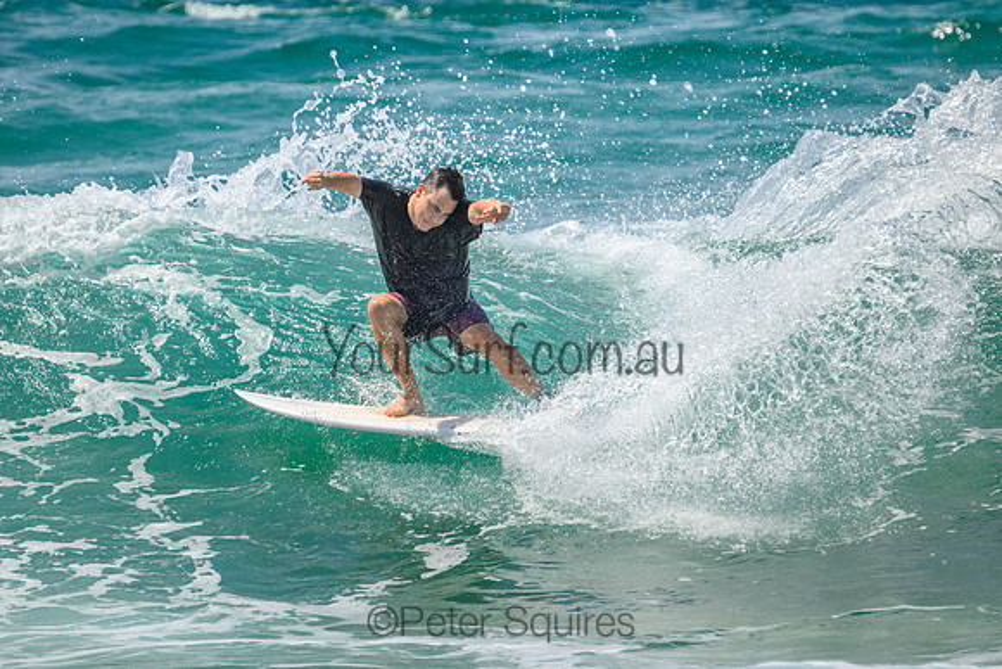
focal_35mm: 742
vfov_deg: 1.9
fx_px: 20657
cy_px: 295
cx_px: 463
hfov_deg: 2.8
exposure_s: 1/2000
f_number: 11
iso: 720
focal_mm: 650
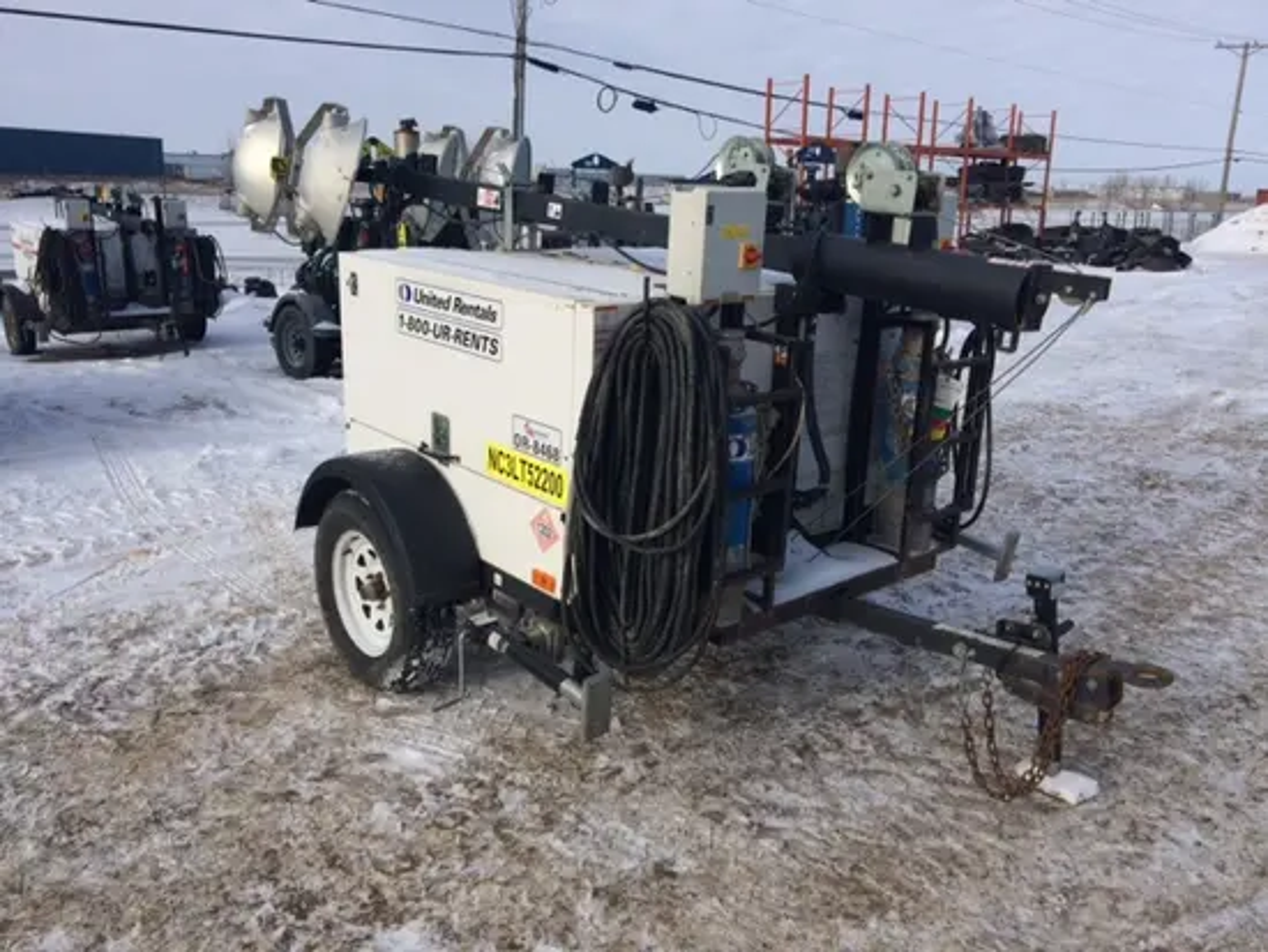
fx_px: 1063
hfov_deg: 61.6
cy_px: 476
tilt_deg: -15.7
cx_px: 634
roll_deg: +0.3
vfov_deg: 48.3
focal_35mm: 29
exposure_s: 1/2053
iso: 32
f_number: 2.2
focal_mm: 4.15
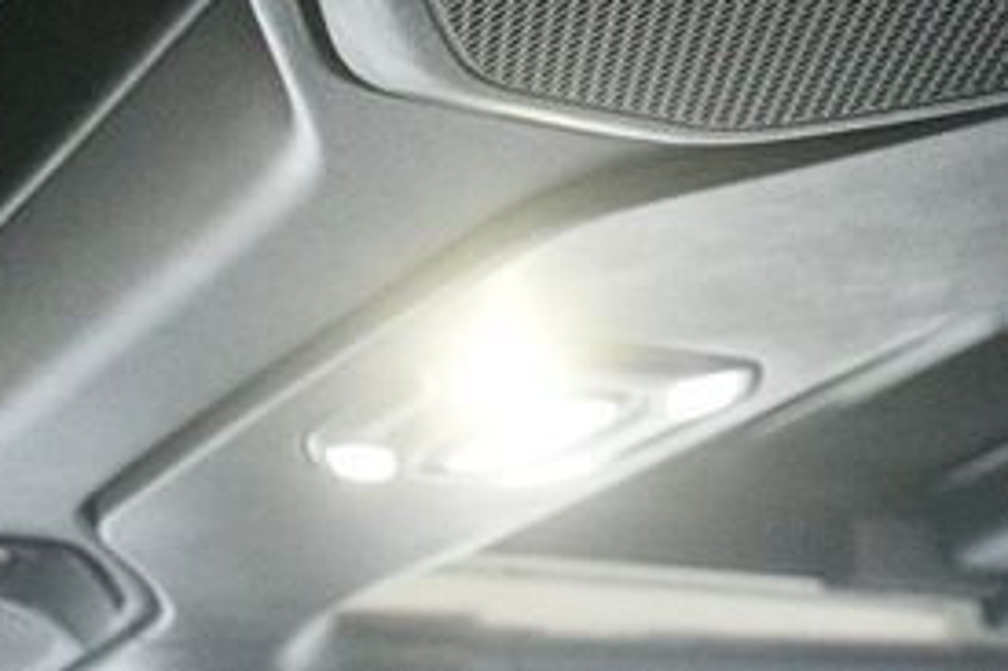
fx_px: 2211
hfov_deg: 24.3
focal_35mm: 79
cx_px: 1059
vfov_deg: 16.6
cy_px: -106
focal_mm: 23
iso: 12800
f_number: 3.8
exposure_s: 1/60
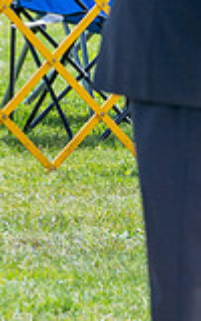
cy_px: -72
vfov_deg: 2.7
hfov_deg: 1.7
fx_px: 6898
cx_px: -300
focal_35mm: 787
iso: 400
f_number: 5.6
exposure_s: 1/1600
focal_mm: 168
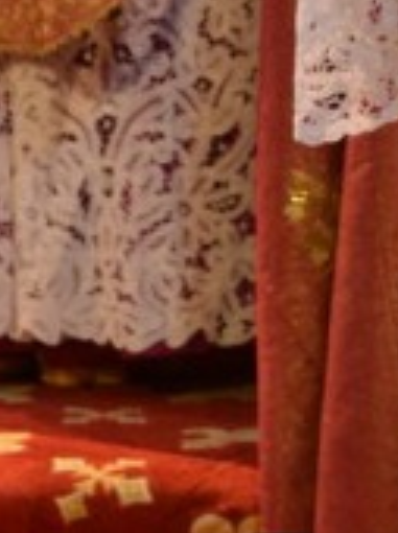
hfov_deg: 4.8
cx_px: 299
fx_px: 4703
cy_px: -843
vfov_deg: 6.1
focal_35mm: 306
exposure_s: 1/60
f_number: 4
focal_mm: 50
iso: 1250
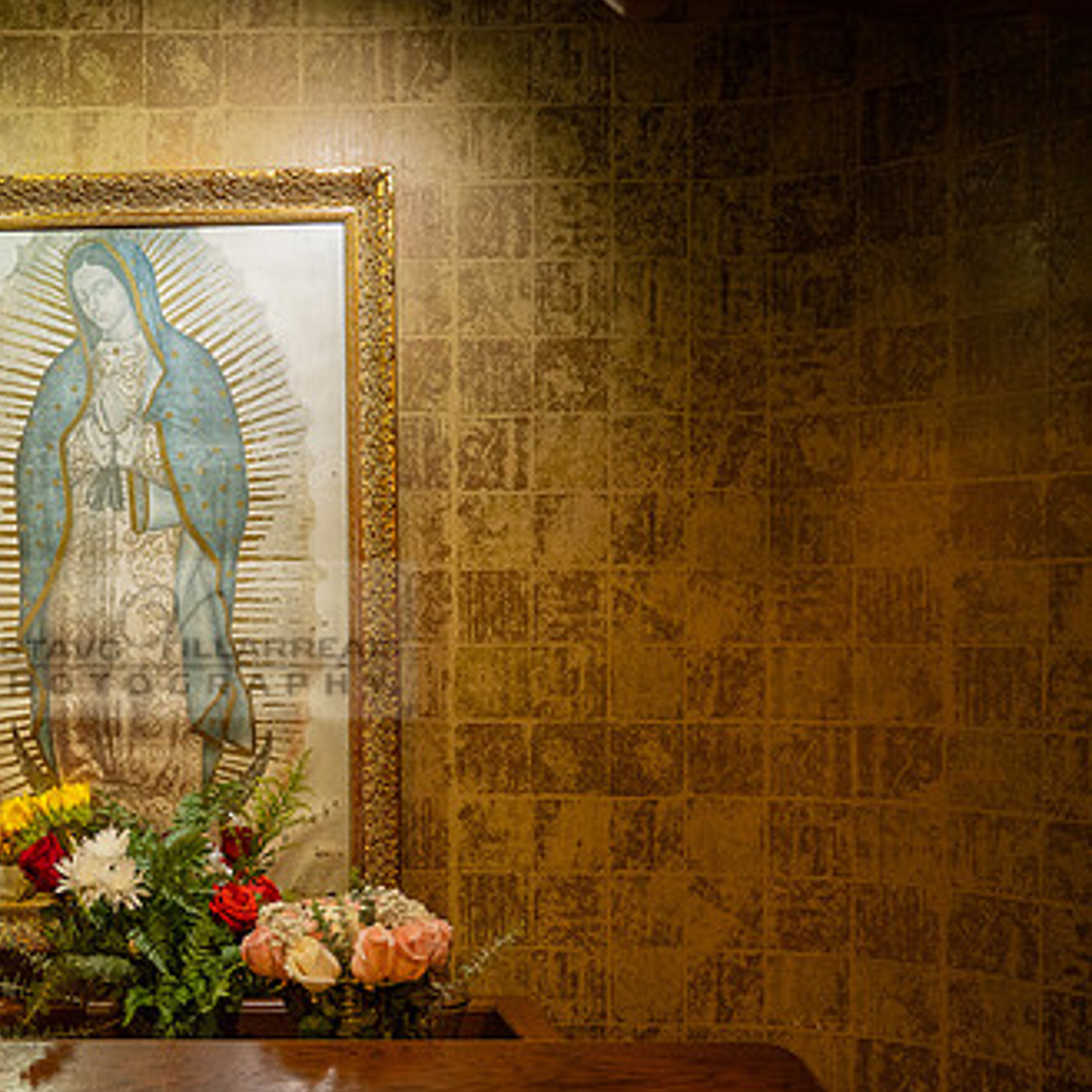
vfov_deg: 45.9
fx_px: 1285
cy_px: 639
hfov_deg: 42.7
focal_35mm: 36
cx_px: 136
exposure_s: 1/200
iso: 2000
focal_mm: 24
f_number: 3.2
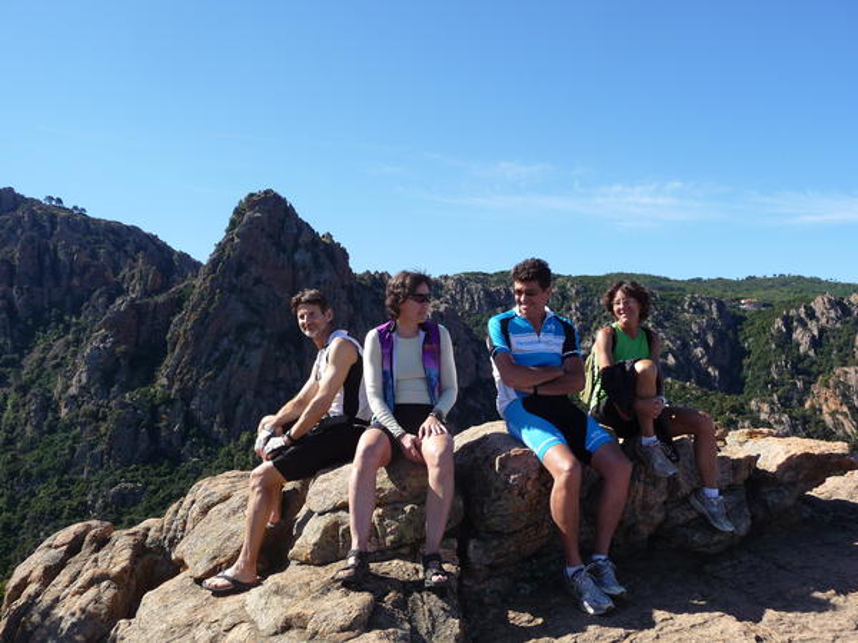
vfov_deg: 44.2
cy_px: 322
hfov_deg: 56.8
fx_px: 793
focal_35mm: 32
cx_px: 429
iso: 100
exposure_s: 1/640
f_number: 3.5
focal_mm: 5.3
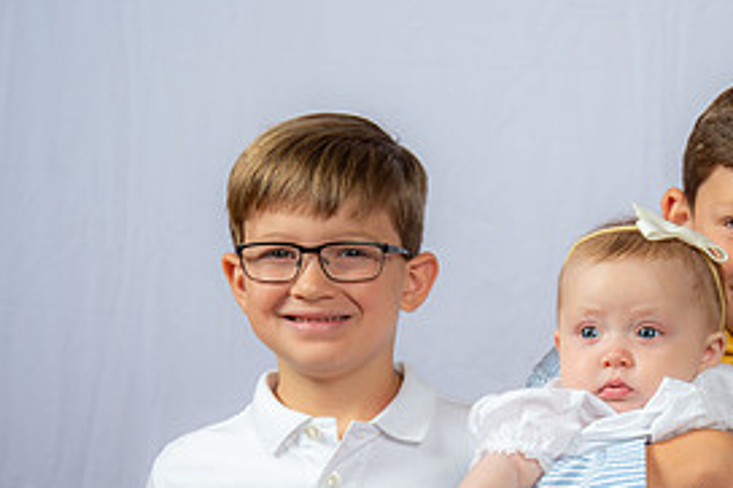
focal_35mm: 111
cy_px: 483
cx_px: 628
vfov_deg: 12.2
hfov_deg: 18.2
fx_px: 2259
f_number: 6.3
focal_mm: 52
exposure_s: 1/200
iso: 250
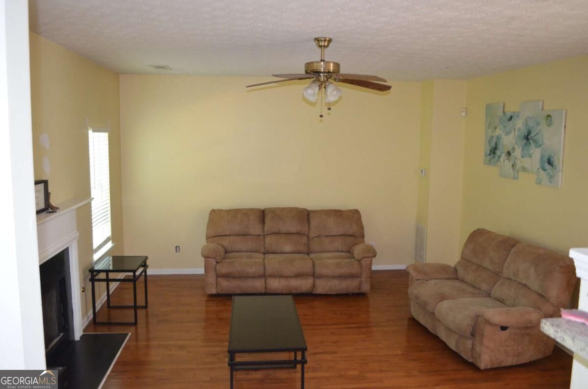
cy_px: 194
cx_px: 294
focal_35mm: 30
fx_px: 489
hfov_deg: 62.0
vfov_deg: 43.4
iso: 2200
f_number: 3.8
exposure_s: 1/60
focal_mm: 20
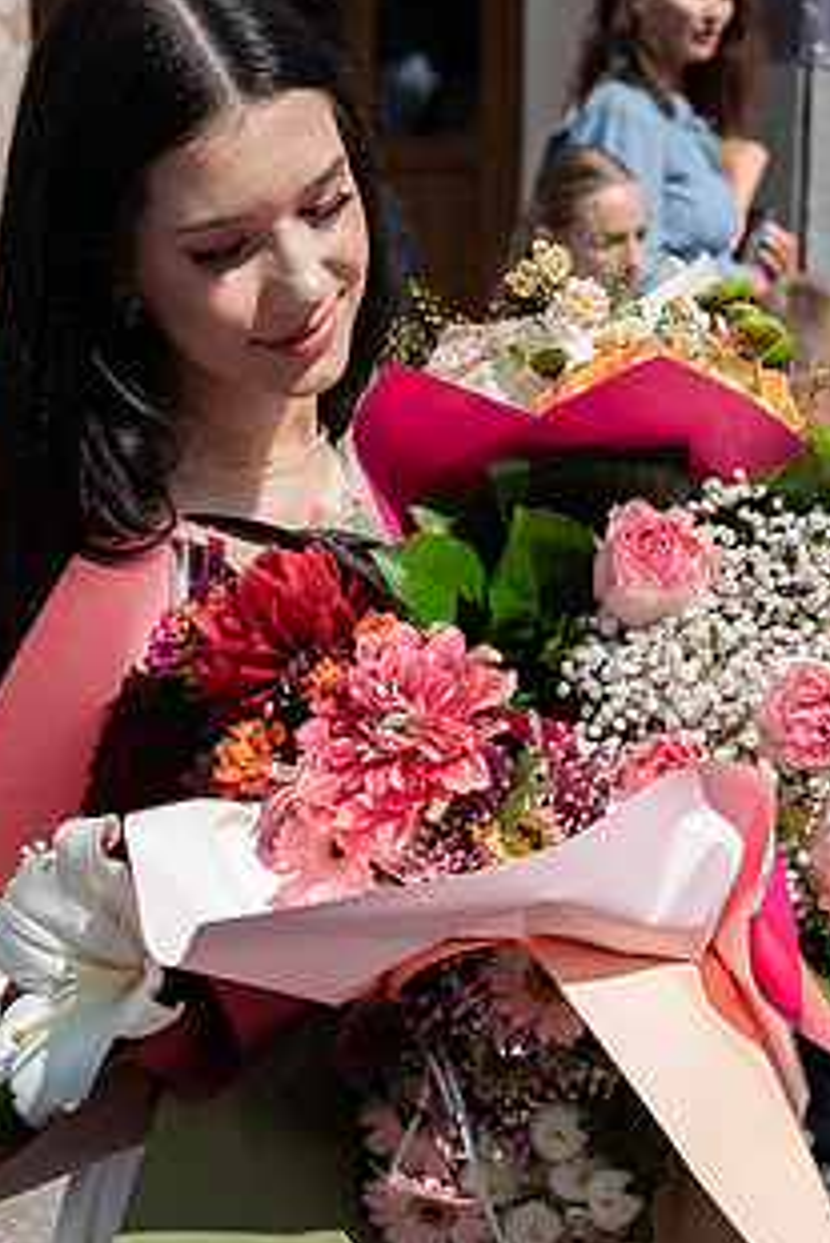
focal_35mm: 87
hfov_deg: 15.7
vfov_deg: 23.4
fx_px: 3005
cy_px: 686
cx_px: 419
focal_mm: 40
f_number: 5
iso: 200
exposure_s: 1/1000
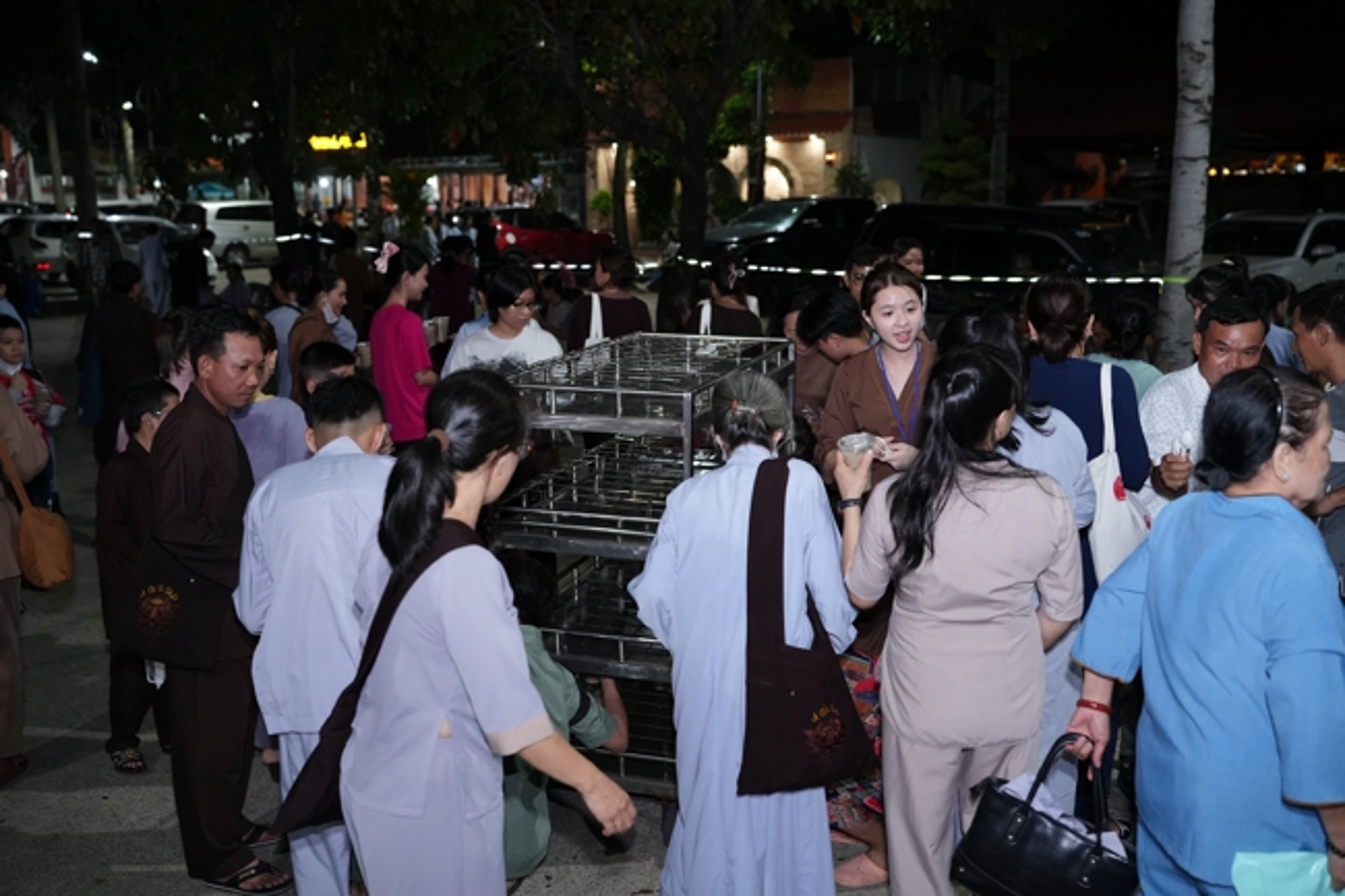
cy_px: 448
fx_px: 1307
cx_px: 672
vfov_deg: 37.8
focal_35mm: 35
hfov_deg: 54.4
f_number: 2.8
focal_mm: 35
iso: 3200
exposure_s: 1/250
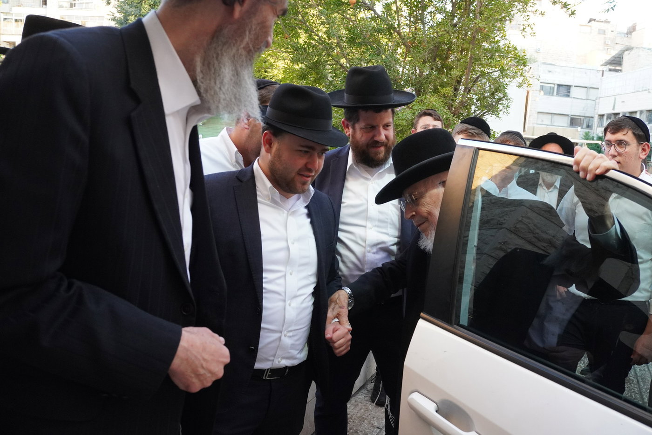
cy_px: 218
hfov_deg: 62.7
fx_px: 535
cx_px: 326
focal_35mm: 30
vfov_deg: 44.2
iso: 1600
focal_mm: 19.7
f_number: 5
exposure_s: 1/200
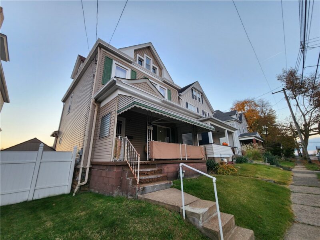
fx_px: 120
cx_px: 160
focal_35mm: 13
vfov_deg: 89.9
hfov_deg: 106.2
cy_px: 120
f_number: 2.2
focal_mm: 2.2
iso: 64
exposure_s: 1/60
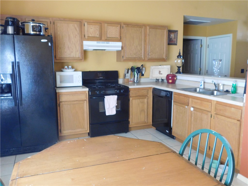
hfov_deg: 60.0
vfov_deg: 46.8
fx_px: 215
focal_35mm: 30
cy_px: 93
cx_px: 124
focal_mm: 5.3
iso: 320
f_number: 3.2
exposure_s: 1/30
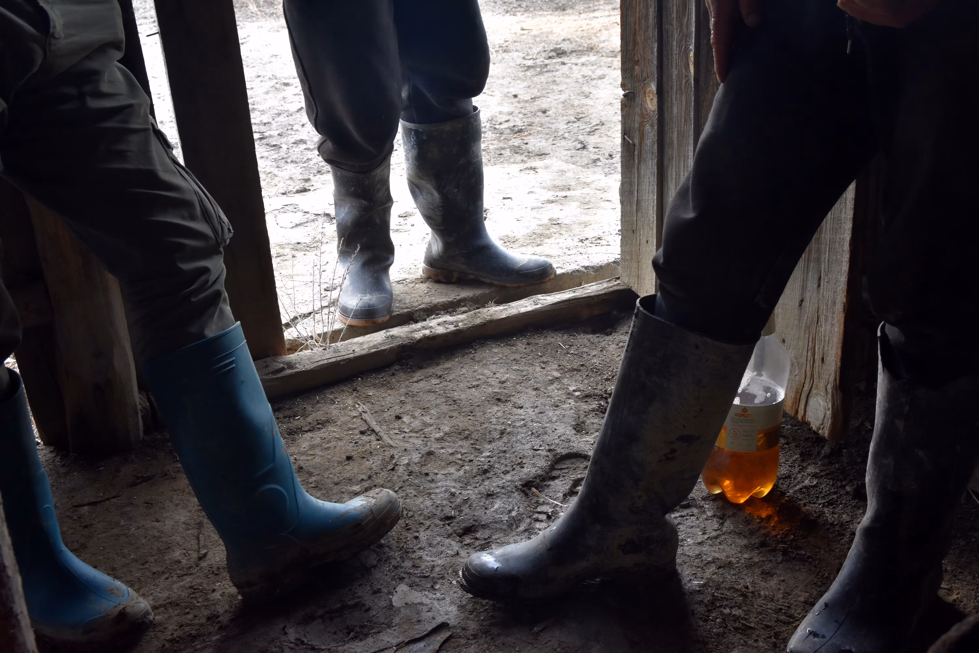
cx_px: 490
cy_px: 326
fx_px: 1305
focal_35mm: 48
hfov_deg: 41.1
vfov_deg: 28.1
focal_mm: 32
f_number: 5.6
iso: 800
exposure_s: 1/125
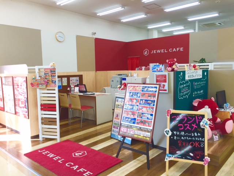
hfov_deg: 61.7
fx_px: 196
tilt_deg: -4.6
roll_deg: +1.2
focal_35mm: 29
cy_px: 88
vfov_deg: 48.2
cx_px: 117
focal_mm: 4.15
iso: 50
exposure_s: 1/120
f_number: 2.2
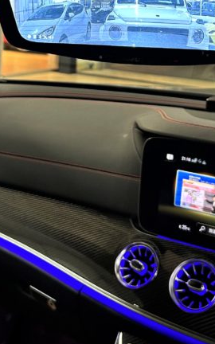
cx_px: 111
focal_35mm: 63
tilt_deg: -2.9
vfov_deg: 30.7
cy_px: 23
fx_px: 591
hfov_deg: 20.6
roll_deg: -2.3
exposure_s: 1/60
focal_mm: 5.7
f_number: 1.5
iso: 100
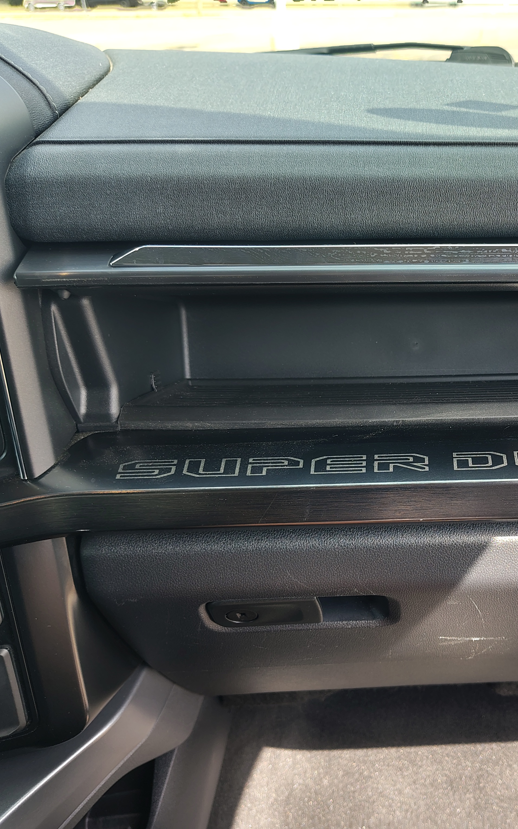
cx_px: 446
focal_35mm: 34
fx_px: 768
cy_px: 414
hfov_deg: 35.5
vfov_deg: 56.7
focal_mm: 5.56
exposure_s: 1/120
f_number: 1.8
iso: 117
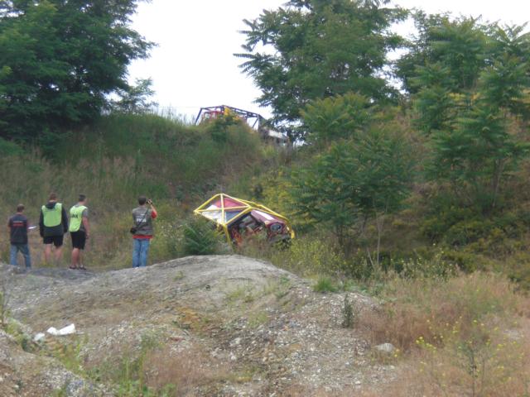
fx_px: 1745
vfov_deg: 13.0
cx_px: 265
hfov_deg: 17.3
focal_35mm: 114
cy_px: 198
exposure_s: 1/125
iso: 100
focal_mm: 18.9
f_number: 5.9
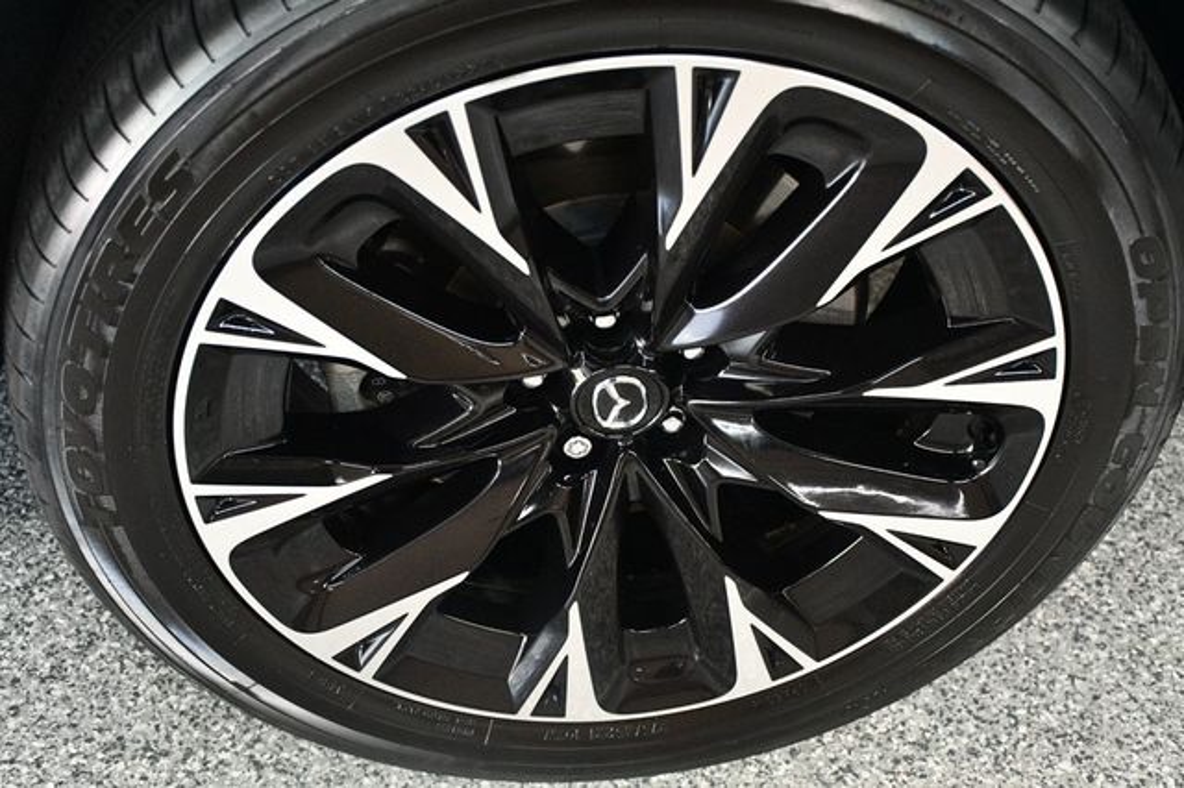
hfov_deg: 35.1
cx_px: 592
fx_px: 1874
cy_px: 394
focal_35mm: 57
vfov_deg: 23.8
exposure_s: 1/60
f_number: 4.2
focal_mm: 38
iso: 3200
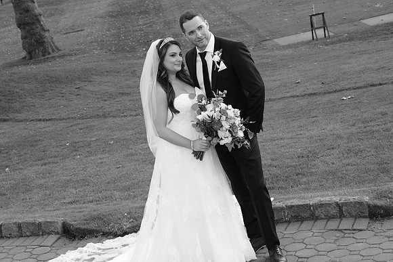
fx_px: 928
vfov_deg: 16.1
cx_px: 196
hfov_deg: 23.9
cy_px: 131
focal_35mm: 85
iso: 640
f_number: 10
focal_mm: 85
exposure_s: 1/100
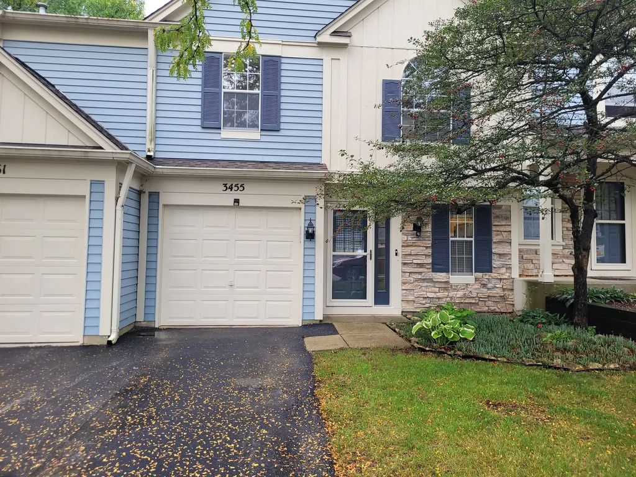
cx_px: 318
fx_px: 478
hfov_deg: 67.3
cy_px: 238
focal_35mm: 26
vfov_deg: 53.1
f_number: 1.8
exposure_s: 1/120
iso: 50
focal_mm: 5.4
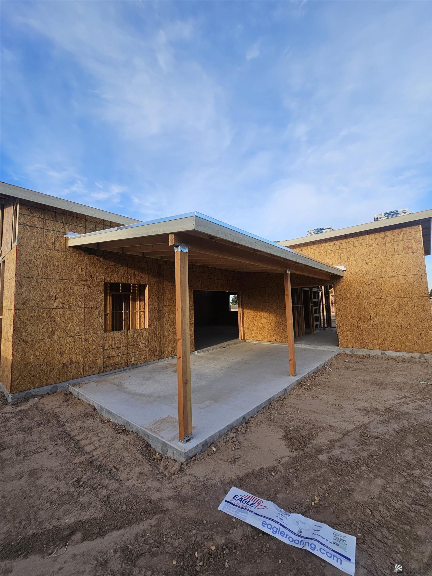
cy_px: 288
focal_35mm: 13
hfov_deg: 89.9
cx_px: 216
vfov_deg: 106.2
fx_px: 216
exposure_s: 1/812
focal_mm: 2.2
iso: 50
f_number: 2.2
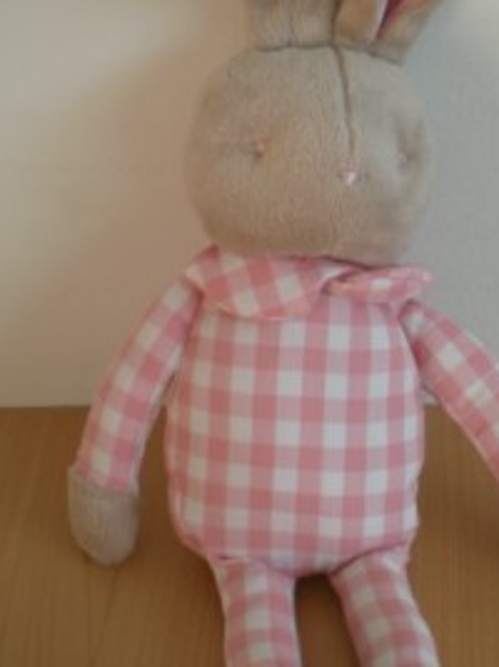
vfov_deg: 26.3
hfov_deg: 19.7
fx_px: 1423
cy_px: 287
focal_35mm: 74
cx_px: 374
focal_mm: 6.3
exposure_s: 1/67.1
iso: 64
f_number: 3.1
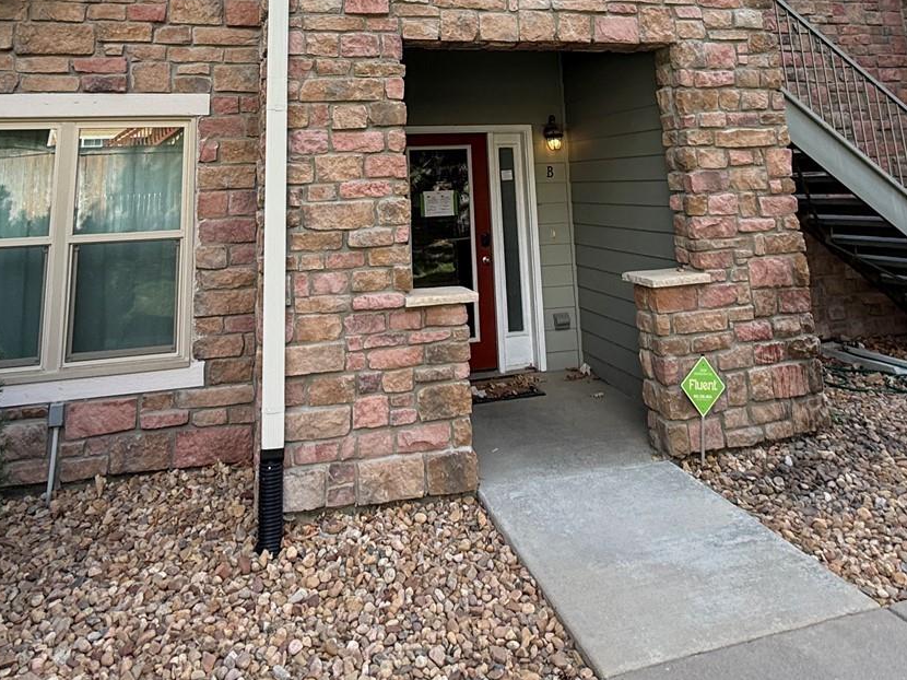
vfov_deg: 45.5
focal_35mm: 27
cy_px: 44
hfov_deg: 65.3
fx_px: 707
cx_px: 441
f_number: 2.2
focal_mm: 2.22
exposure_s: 1/244
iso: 50
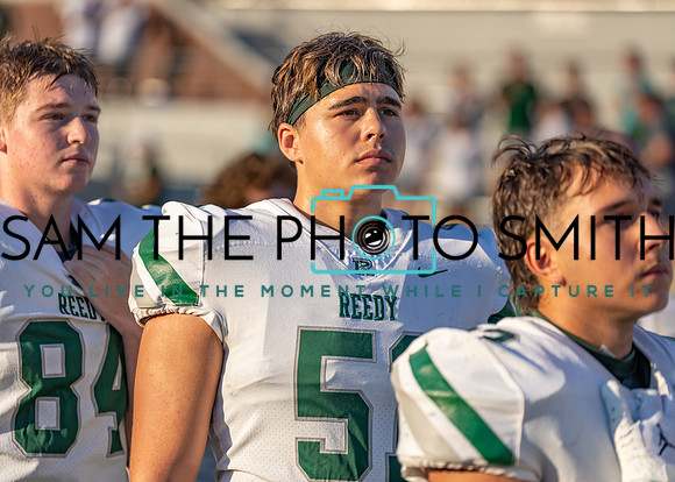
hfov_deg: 14.2
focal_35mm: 141
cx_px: 338
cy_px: 241
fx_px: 2711
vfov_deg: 10.2
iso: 100
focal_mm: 135
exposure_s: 1/1600
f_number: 2.8
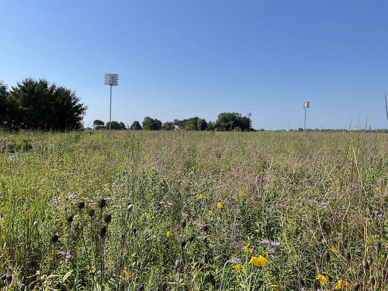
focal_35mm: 29
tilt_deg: -2.8
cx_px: 194
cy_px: 146
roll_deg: +0.4
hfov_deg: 61.7
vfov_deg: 48.2
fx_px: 325
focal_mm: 3
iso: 16
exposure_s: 1/2320
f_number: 1.8
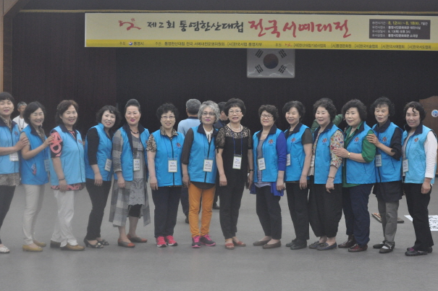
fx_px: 675
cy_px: 149
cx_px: 229
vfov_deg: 24.3
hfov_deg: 36.0
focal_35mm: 56
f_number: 4.5
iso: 1600
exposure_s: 1/125
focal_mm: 35
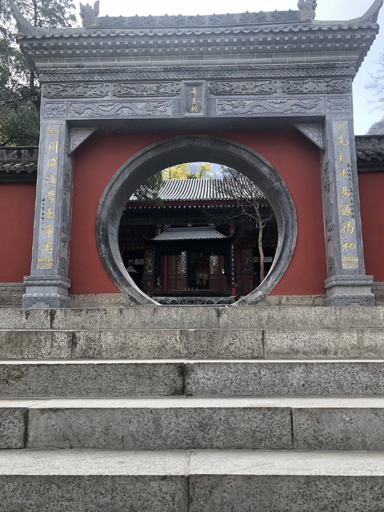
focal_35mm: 28
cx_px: 192
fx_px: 414
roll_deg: -1.8
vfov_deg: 63.4
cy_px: 256
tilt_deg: +8.6
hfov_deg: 49.7
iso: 32
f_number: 1.8
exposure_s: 1/120
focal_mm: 3.99
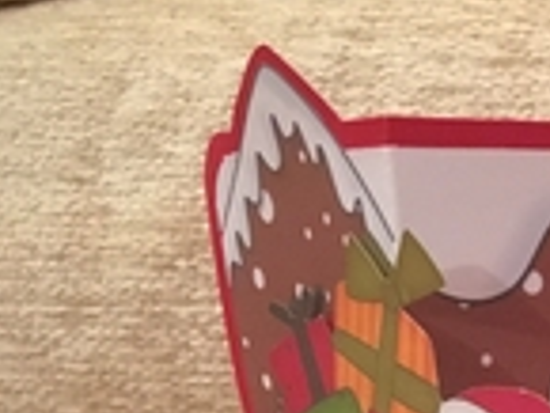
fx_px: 1431
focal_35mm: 90
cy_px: 597
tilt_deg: -21.8
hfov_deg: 19.3
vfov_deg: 15.3
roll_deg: +1.8
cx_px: 804
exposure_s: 1/17
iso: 320
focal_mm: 4.15
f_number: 2.2
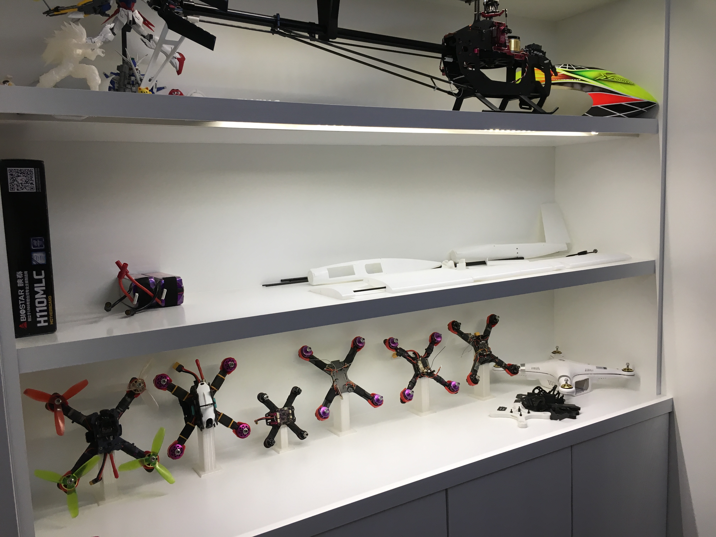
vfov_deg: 48.2
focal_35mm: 29
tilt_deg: -8.9
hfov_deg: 61.7
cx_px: 358
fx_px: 600
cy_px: 268
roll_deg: +1.9
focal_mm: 4.15
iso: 32
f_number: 2.2
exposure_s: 1/33
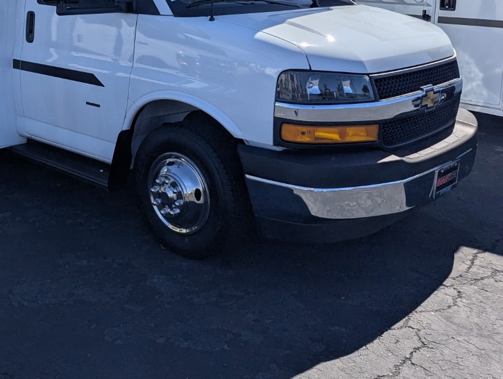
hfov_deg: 41.2
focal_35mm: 44
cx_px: 107
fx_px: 640
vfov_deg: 31.5
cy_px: 41
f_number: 1.85
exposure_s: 1/3236
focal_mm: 6.81
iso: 50
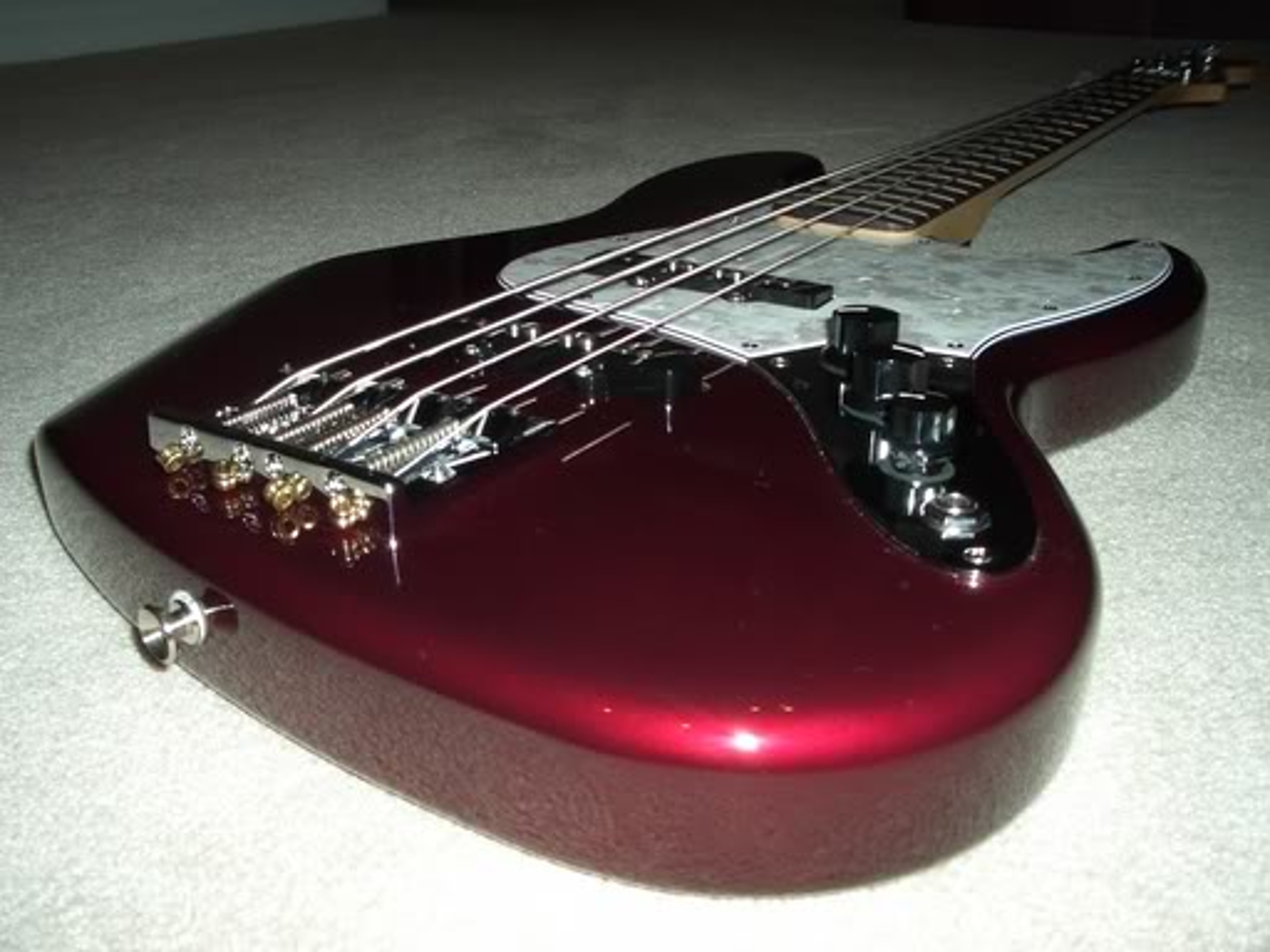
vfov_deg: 40.7
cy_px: 476
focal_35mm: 35
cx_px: 635
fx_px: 1284
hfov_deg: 52.6
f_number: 4.3
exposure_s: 1/60
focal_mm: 5.8
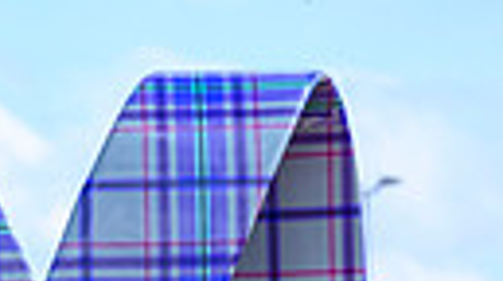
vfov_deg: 3.5
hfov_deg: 6.4
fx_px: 4486
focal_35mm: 337
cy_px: 800
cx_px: 8
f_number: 3.5
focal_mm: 92
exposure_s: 1/2000
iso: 500
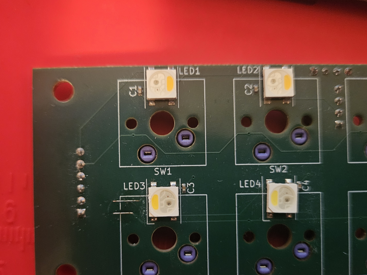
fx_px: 350
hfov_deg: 55.3
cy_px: 168
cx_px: 172
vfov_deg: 42.7
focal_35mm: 33
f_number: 1.8
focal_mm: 5.4
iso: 1250
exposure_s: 1/20
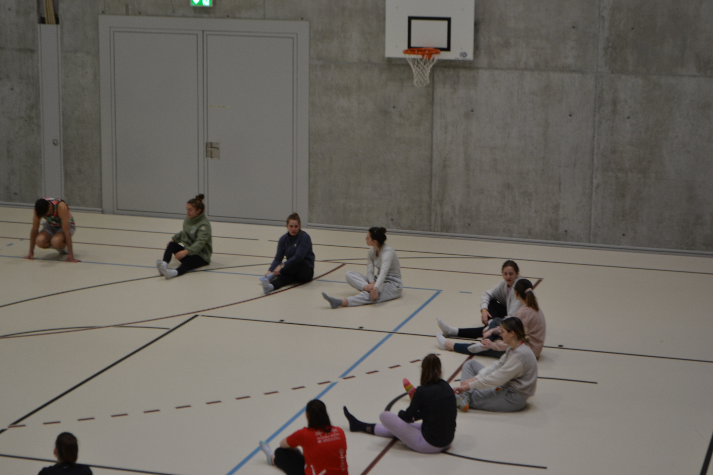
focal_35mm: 82
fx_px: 1634
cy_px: 238
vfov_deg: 16.6
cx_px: 356
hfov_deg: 24.6
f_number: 5.6
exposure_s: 1/60
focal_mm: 55
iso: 400
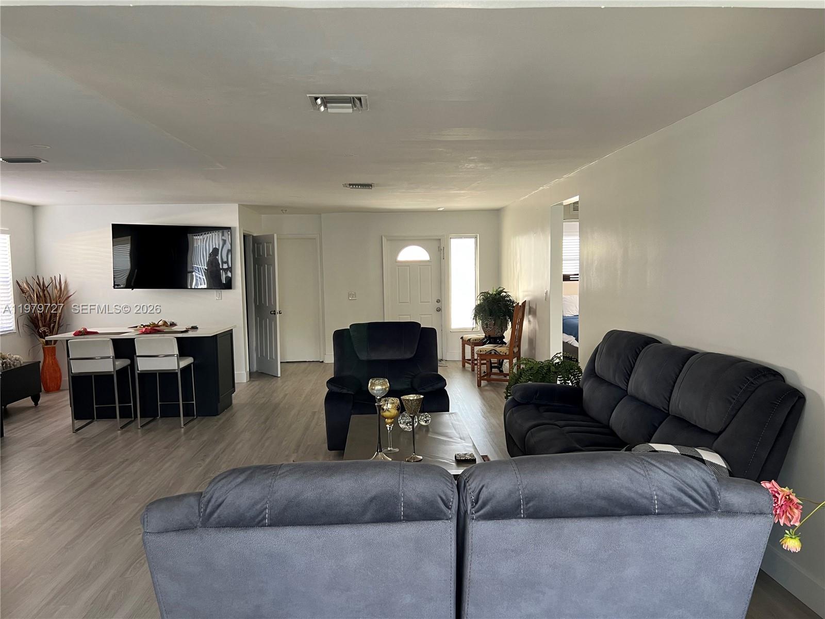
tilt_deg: -4.6
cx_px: 412
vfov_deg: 53.1
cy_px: 310
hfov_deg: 67.3
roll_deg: +1.4
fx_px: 620
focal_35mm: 26
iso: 125
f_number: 1.5
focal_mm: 5.7
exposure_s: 1/75
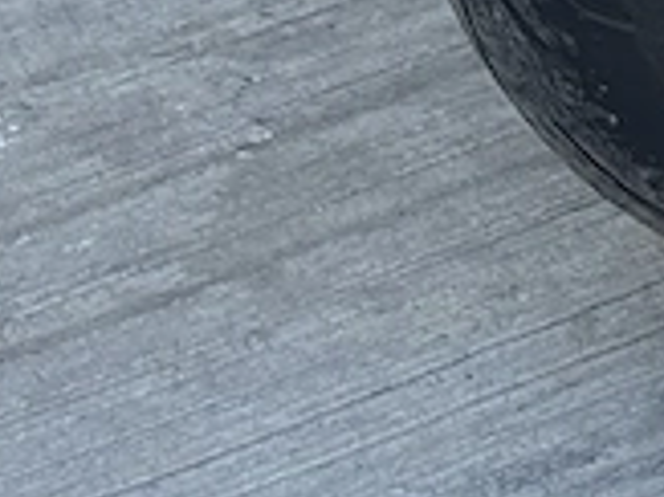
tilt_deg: -15.6
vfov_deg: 4.8
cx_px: 1519
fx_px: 5654
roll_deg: -10.8
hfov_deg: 6.4
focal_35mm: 295
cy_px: -994
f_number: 1.78
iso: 64
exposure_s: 1/739
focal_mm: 6.76
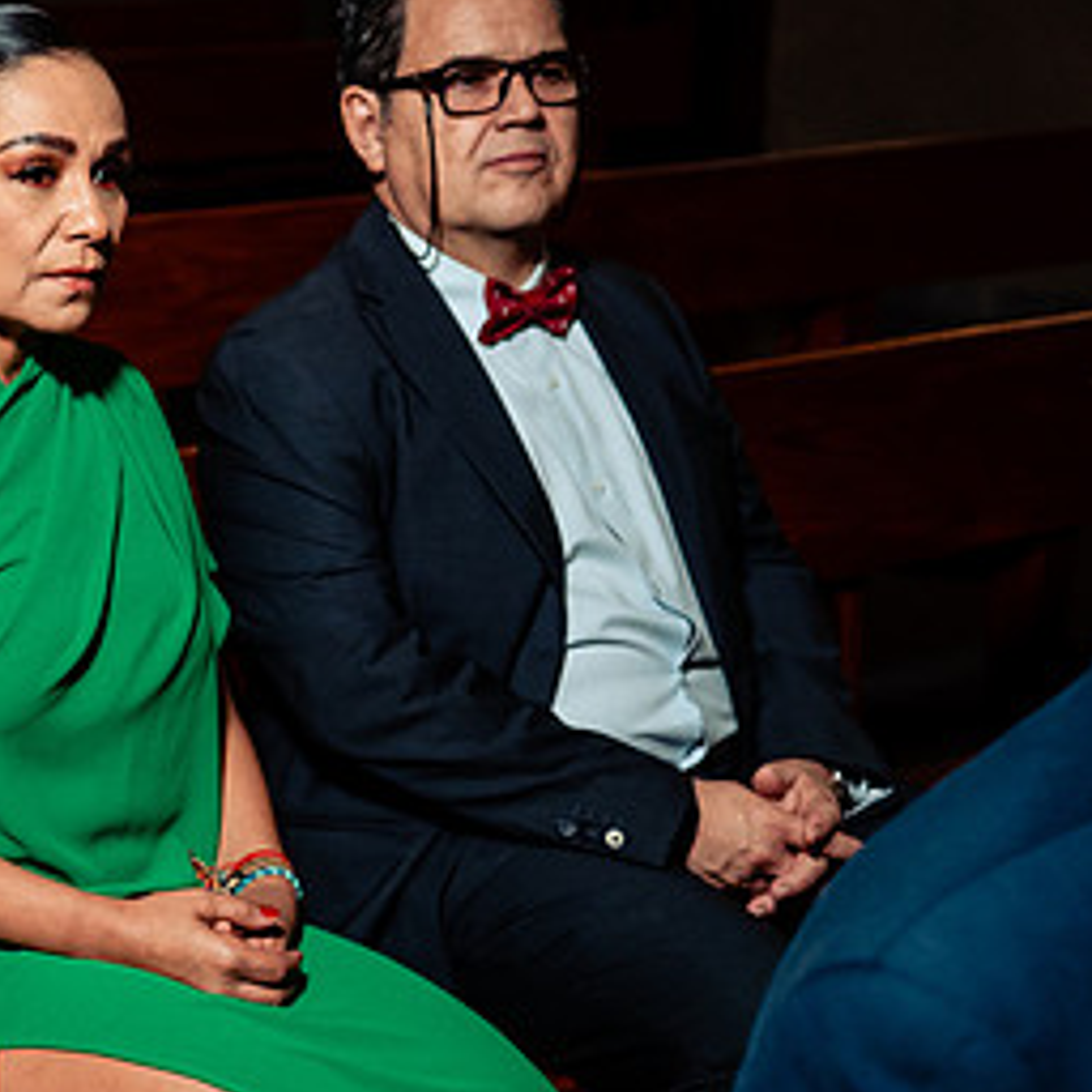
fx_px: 3355
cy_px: 573
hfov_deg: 17.8
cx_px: -105
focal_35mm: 94
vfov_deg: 18.5
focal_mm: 42
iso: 1250
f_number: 4
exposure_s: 1/160
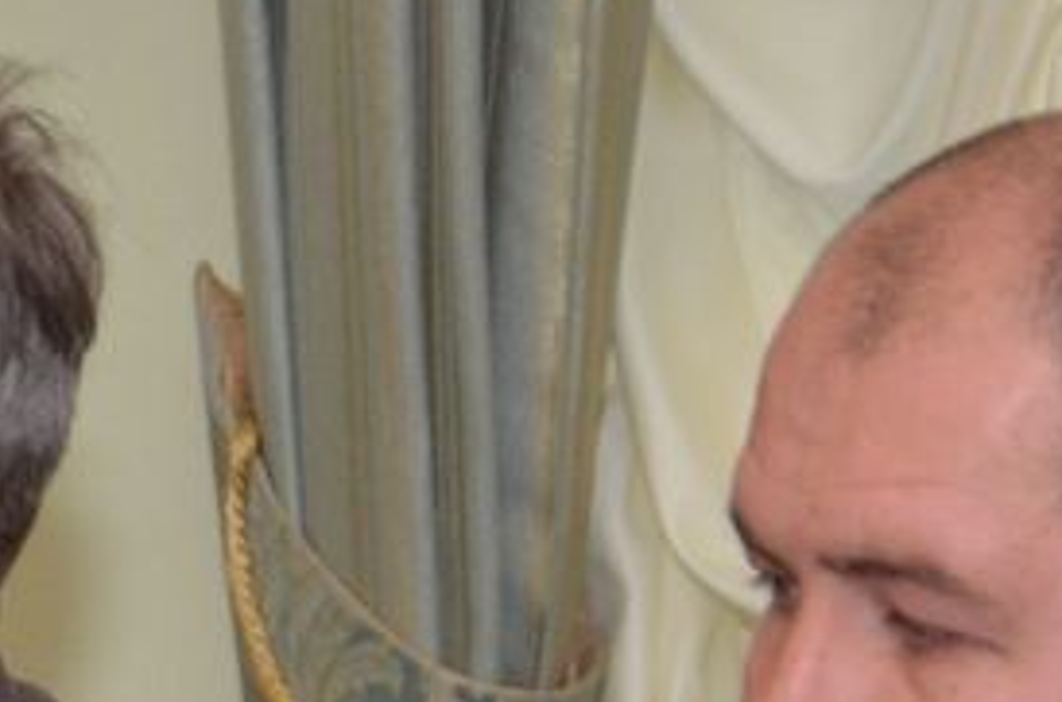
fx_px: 14002
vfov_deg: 2.9
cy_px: 816
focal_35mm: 476
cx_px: -702
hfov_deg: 4.3
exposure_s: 1/200
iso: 800
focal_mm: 62
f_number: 5.3
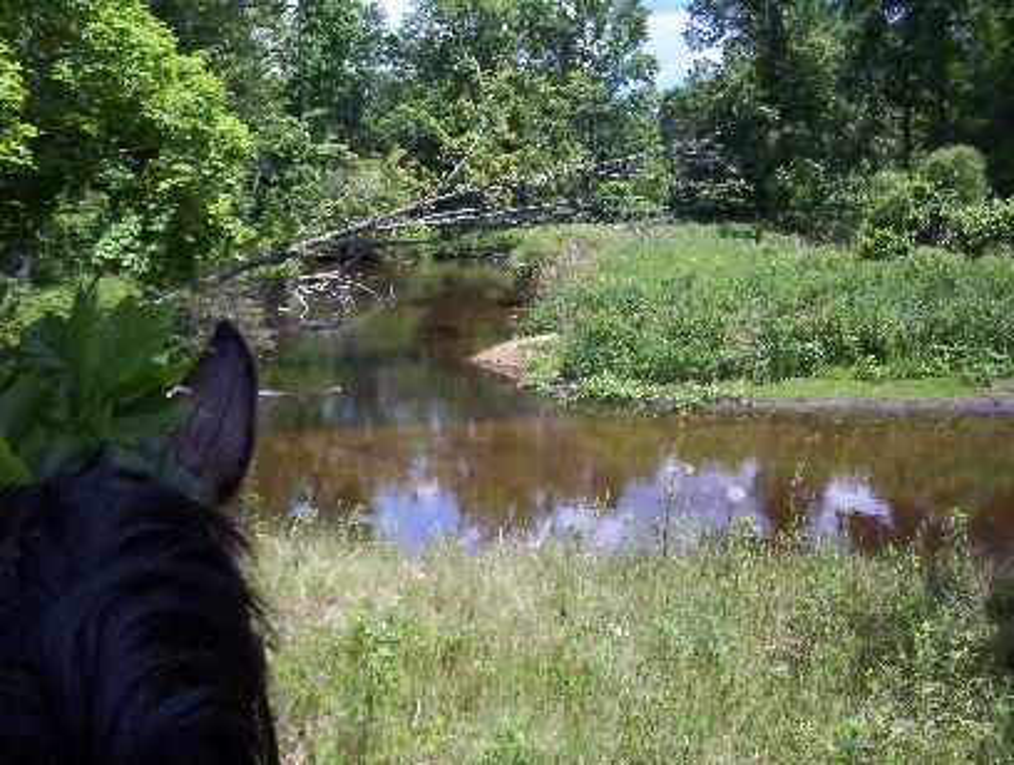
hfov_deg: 47.8
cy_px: 382
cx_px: 507
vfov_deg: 37.0
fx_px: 1145
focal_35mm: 39
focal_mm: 6
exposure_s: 1/380
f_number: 4.5
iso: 100
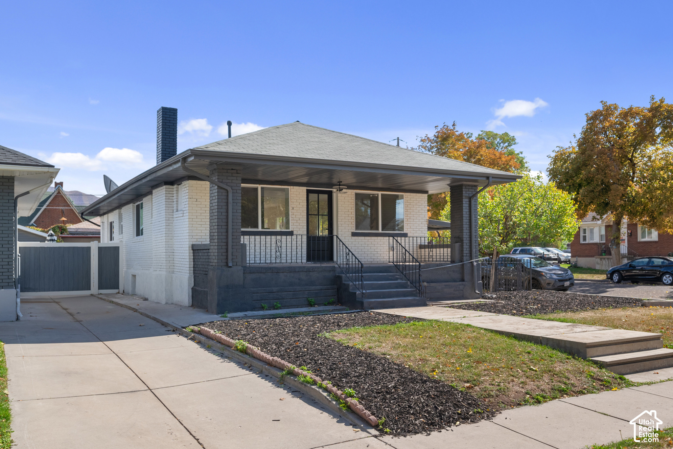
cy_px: 224
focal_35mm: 30
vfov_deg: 43.6
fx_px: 561
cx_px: 336
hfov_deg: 61.9
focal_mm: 30
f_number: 8
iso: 800
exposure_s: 1/500
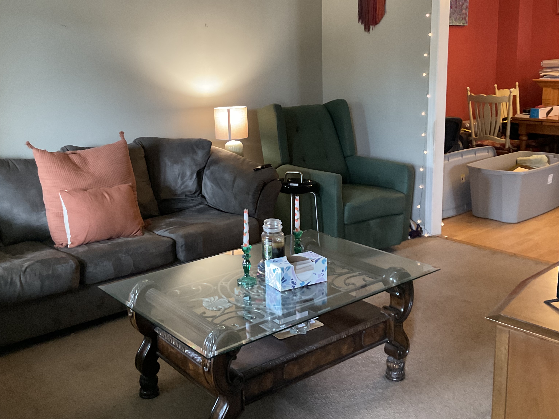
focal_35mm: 38
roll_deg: +1.2
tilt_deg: -9.8
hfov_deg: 48.9
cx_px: 257
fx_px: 614
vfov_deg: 37.6
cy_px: 168
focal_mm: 3
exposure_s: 1/30
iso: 250
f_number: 1.8
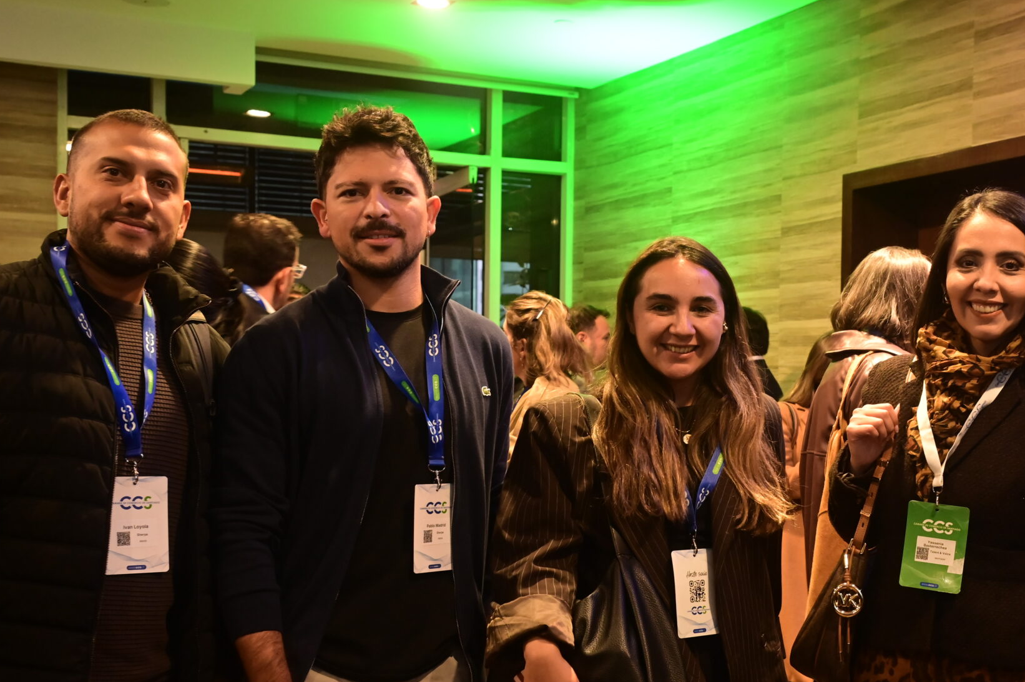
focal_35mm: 54
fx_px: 1530
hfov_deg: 36.7
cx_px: 670
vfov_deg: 25.0
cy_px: 471
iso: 3200
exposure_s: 1/20
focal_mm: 34.5
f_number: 5.6
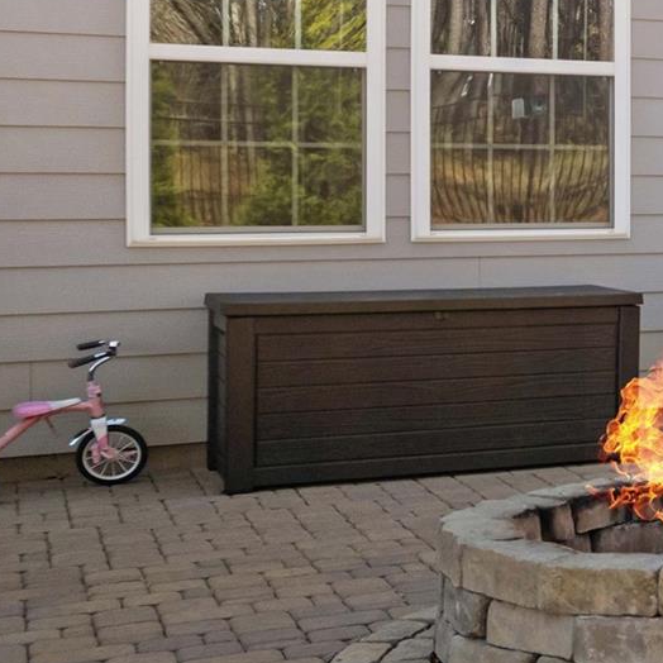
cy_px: 197
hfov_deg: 18.4
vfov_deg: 23.5
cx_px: 1202
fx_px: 1582
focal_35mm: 73
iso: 110
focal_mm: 8.38
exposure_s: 1/500
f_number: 2.8
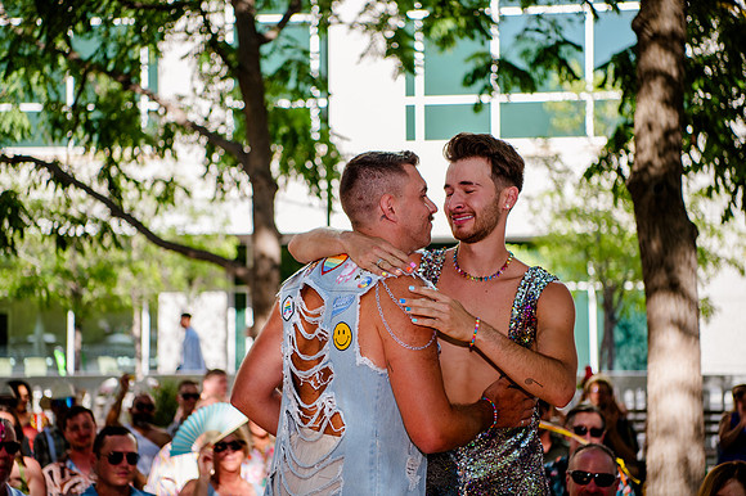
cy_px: 248
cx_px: 373
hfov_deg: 28.9
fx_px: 1450
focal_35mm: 70
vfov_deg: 19.4
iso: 200
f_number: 3.2
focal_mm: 70
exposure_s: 1/500
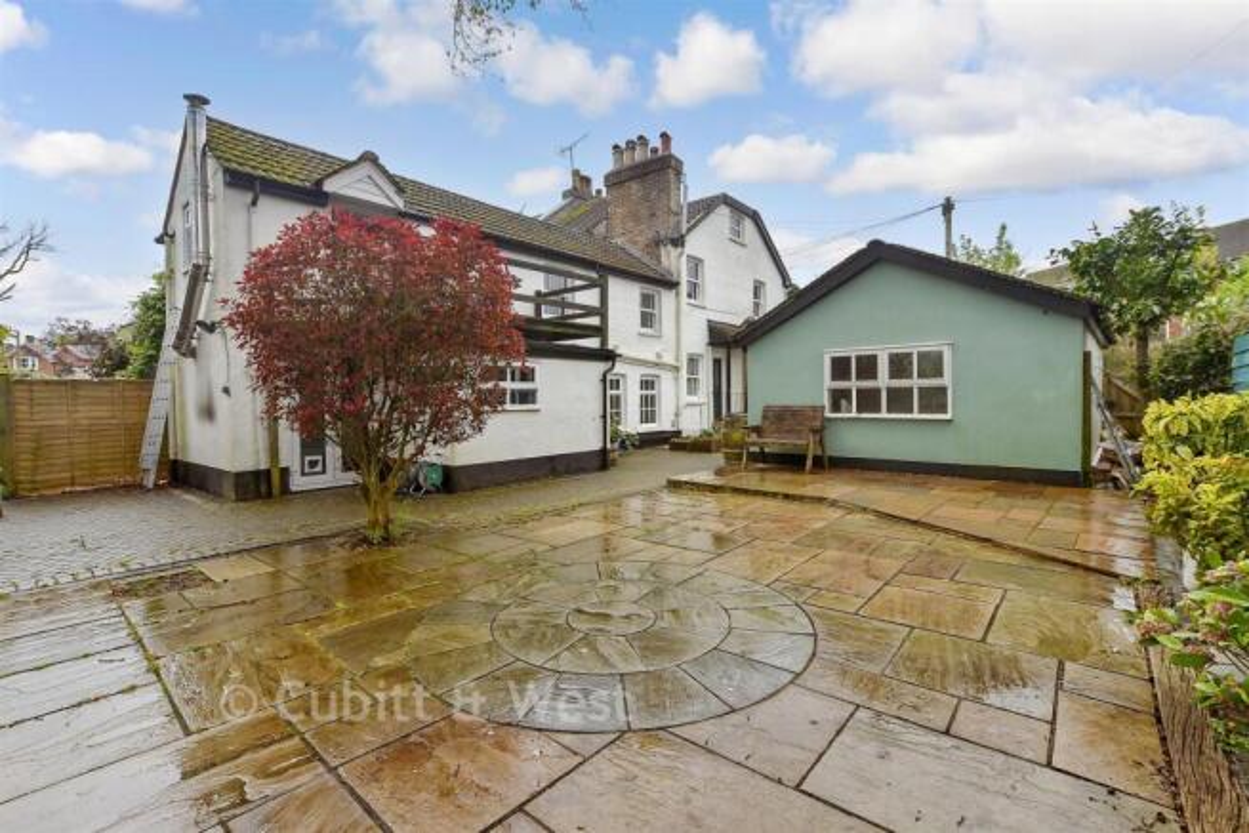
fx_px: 520
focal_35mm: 15
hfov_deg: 100.4
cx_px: 624
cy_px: 416
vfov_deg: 77.4
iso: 160
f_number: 8
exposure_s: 1/160
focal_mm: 10
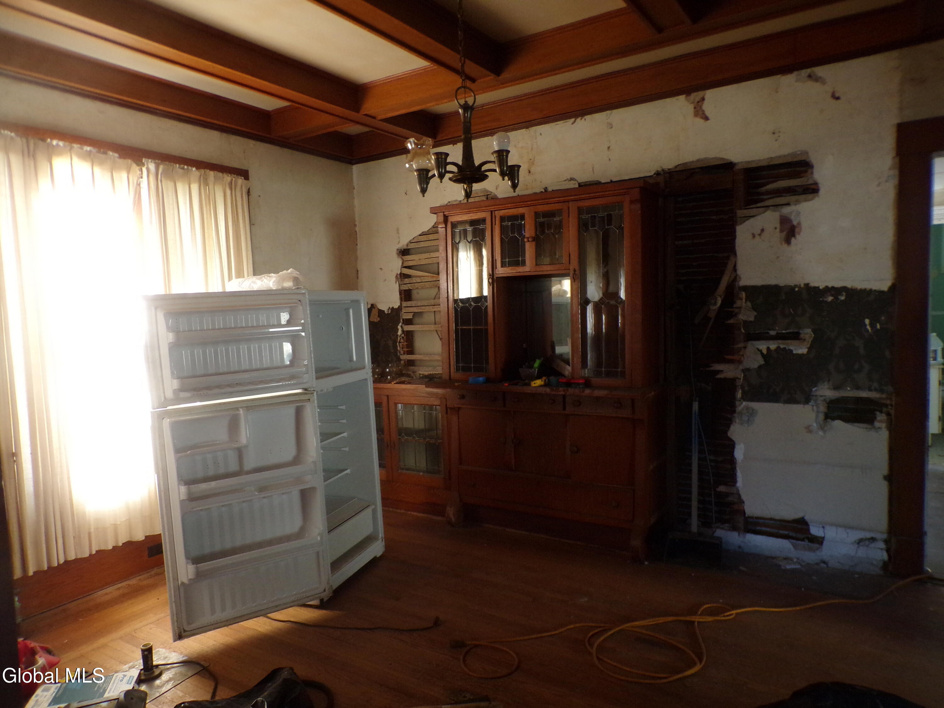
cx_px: 472
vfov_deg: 56.8
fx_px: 654
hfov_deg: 71.6
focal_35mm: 24
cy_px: 354
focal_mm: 4.3
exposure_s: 1/25
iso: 200
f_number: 3
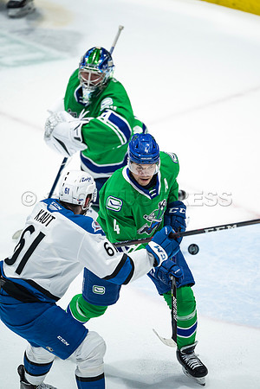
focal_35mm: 600
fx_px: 6499
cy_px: 194
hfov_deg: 2.3
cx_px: 130
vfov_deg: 3.4
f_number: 4
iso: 2000
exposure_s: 1/1000
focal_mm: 600
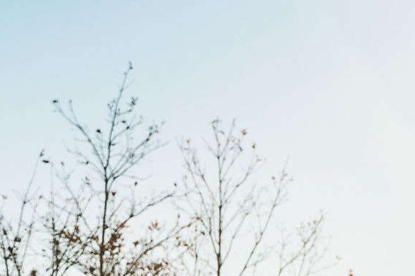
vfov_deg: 2.3
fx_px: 6982
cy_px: 473
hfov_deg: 3.4
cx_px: -72
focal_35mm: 606
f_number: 8
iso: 250
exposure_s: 1/1600
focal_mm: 145
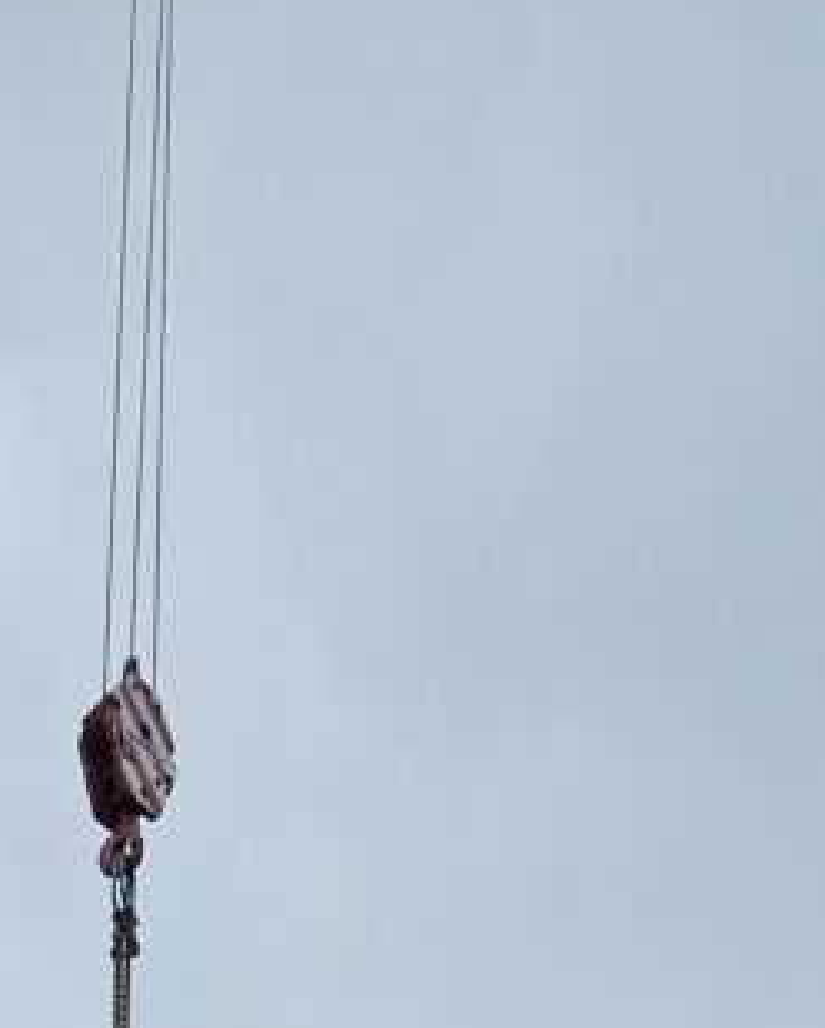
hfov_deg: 35.5
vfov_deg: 28.0
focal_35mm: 41
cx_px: 176
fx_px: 1249
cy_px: 1570
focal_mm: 1.74
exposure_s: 1/277
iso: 32
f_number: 2.2
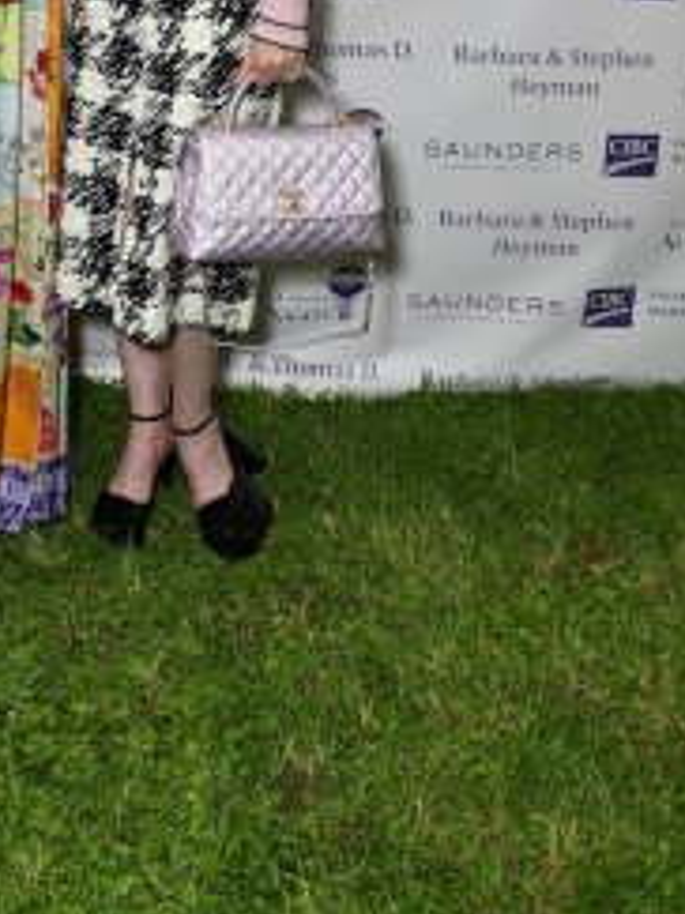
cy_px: -83
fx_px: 1505
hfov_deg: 24.9
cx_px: 68
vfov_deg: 30.4
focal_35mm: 57
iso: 1250
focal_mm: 24
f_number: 6.3
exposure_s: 1/160
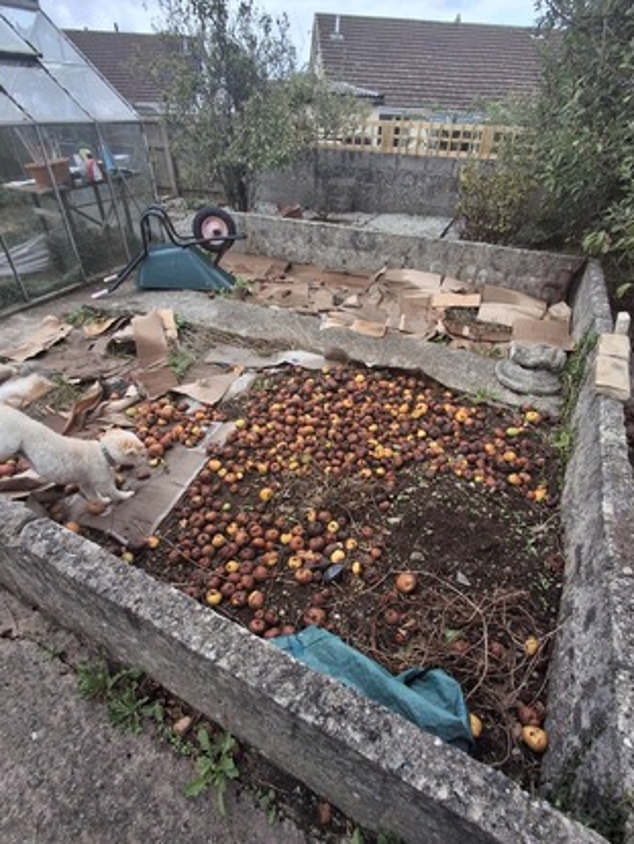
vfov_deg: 90.9
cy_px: 444
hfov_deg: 74.8
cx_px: 324
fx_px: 415
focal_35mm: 17
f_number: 2.2
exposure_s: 1/499
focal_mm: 1.64
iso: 40
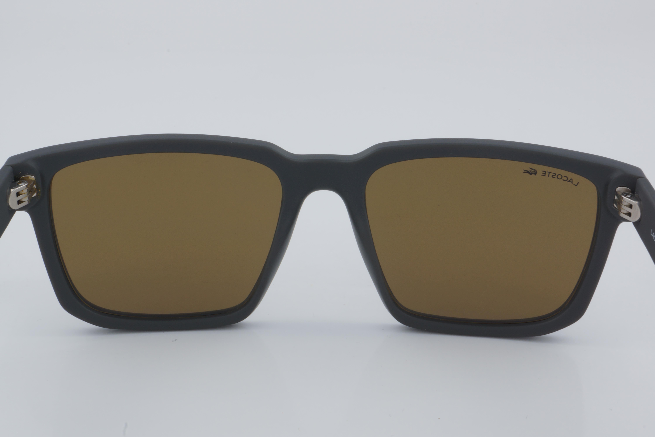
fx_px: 1092
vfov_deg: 22.6
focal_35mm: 60
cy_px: 218
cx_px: 328
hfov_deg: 33.4
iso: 100
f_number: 32
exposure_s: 1/4
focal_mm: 40
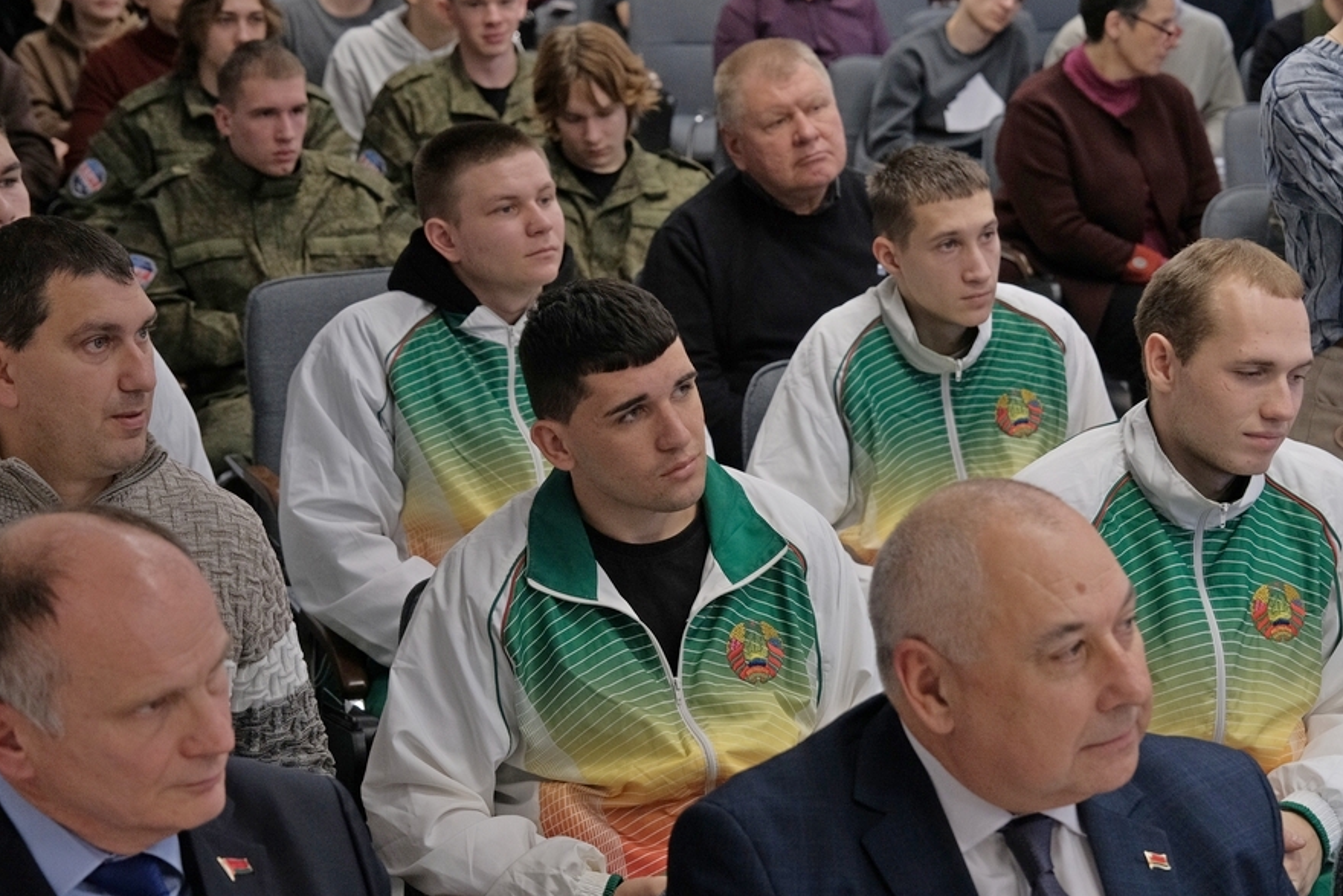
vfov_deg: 18.2
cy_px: 401
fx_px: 2798
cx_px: 610
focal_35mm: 75
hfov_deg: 27.0
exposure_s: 1/125
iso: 2000
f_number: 4
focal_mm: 44
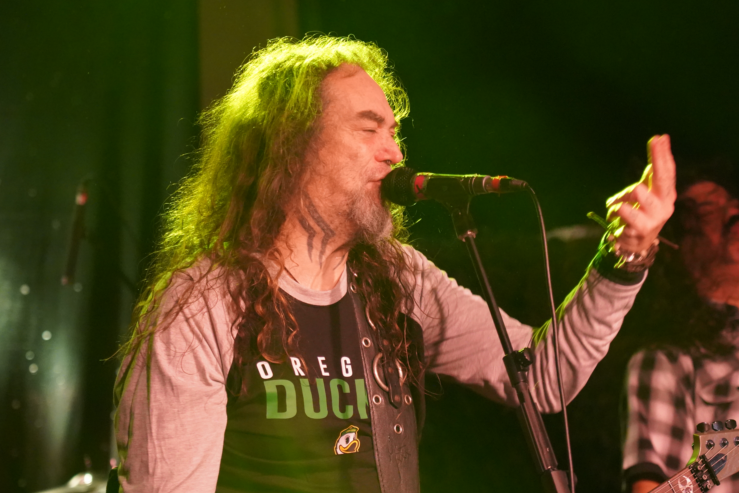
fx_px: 2627
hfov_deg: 16.0
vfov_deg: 10.7
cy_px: 278
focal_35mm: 128
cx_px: 343
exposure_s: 1/160
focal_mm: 105
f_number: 4
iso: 10000
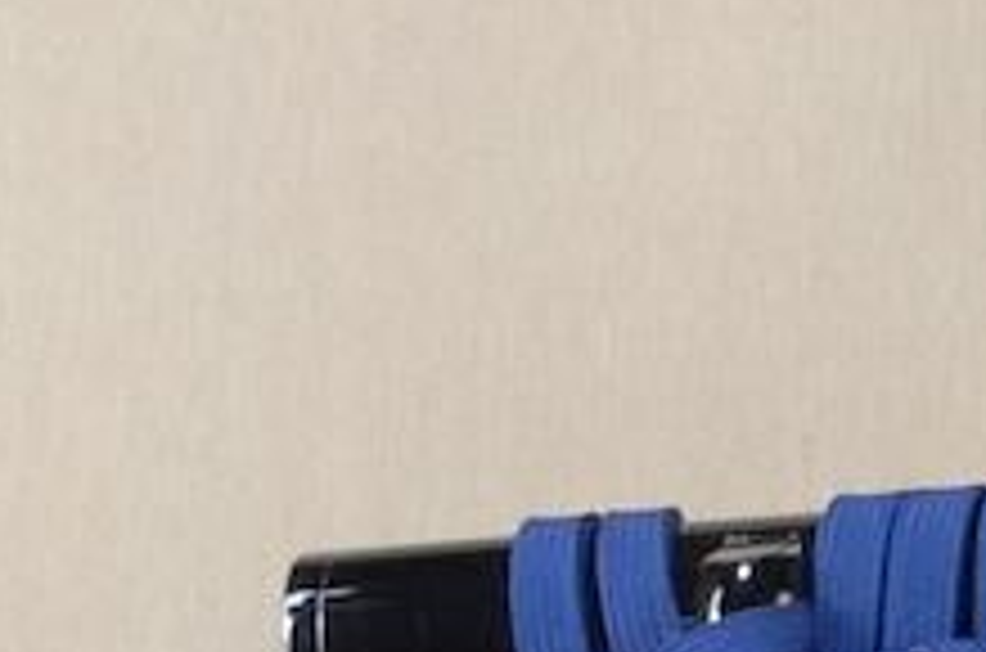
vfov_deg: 7.1
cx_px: 2692
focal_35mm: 192
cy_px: -173
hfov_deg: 9.1
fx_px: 5247
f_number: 11
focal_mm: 20
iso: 400
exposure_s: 1/1.6
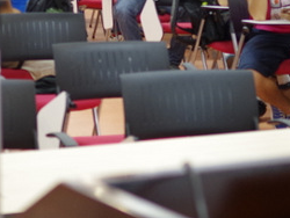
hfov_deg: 12.3
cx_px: 61
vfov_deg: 9.2
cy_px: -37
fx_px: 1342
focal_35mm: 160
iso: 800
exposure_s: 1/60
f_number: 2.4
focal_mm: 35
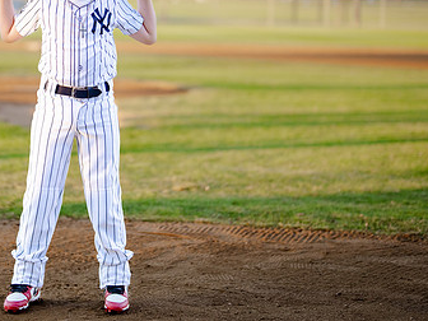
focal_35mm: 106
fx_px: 1311
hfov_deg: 18.3
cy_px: 40
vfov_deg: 13.9
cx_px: 69
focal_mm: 50
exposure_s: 1/1600
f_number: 1.2
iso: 250
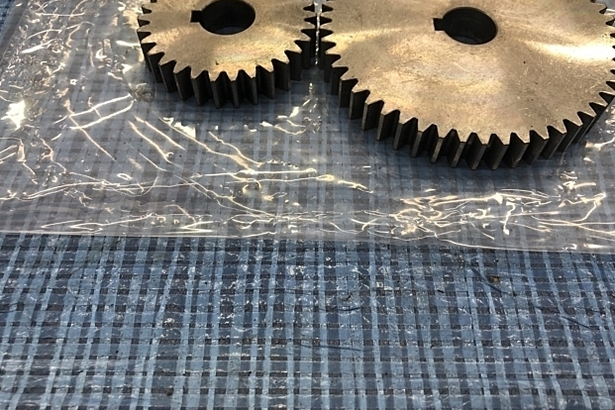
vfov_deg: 43.6
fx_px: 512
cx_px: 309
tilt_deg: -59.9
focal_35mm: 30
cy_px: 204
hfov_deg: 61.9
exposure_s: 1/30
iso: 32
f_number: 1.8
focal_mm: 3.99
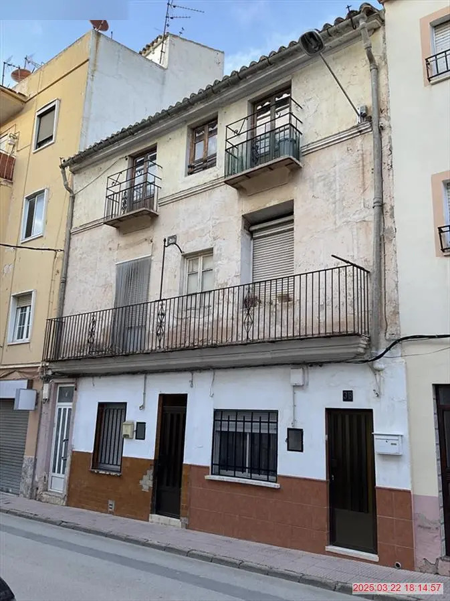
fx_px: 503
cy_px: 300
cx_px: 225
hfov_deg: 48.2
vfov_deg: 61.7
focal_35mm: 29
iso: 16
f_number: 1.8
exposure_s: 1/140
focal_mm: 3
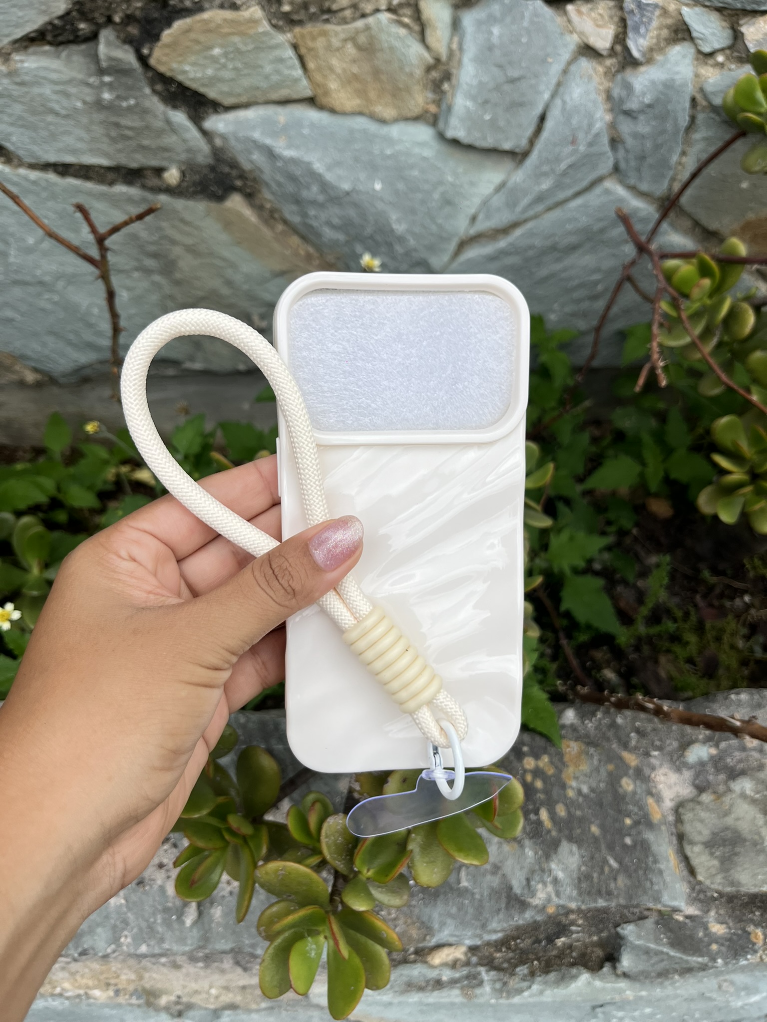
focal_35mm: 26
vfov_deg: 67.3
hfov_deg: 53.1
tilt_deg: -47.5
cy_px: 511
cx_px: 384
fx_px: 768
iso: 50
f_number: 1.6
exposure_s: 1/2268
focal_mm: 5.1
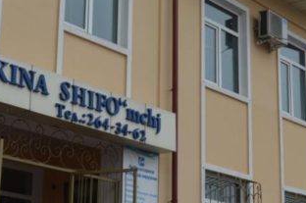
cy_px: 100
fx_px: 815
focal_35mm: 96
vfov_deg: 14.2
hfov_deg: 21.3
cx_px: 145
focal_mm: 26
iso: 200
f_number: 6.3
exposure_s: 1/160
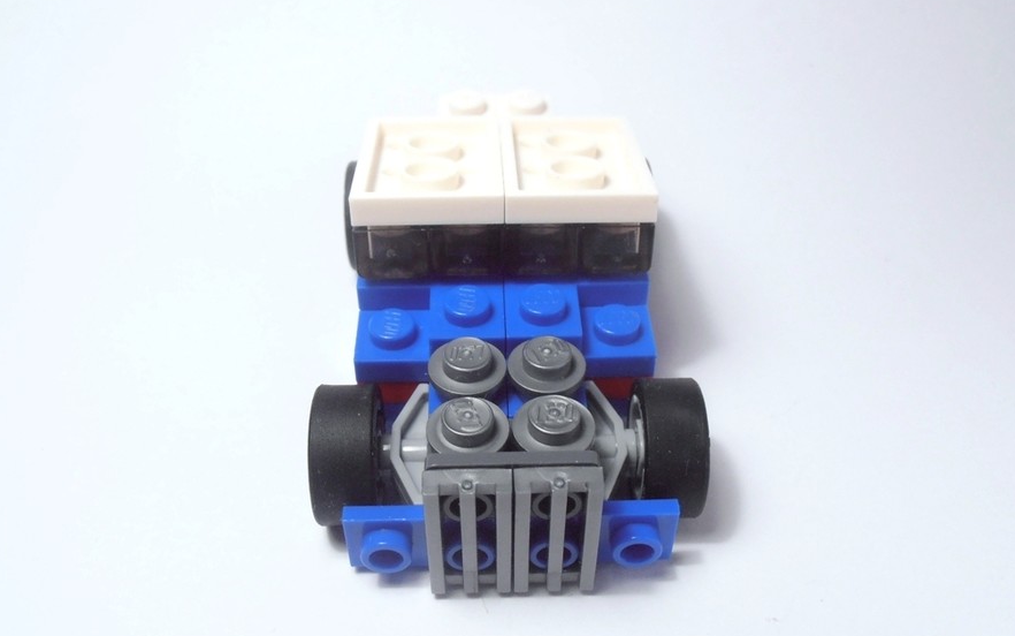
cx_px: 506
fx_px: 1107
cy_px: 323
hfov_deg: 49.3
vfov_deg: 32.0
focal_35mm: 40
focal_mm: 6.61
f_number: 3.9
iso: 80
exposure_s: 1/60
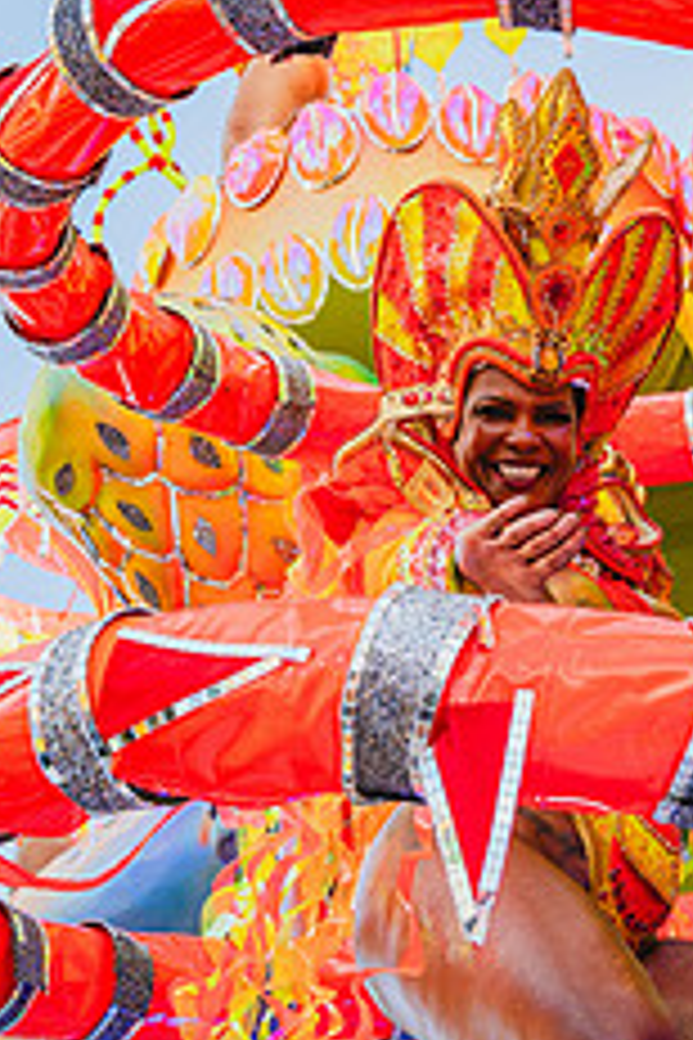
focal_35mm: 74
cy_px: 360
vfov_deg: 27.2
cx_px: 637
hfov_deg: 18.1
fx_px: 2137
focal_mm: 38
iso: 640
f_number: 5.6
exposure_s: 1/1000
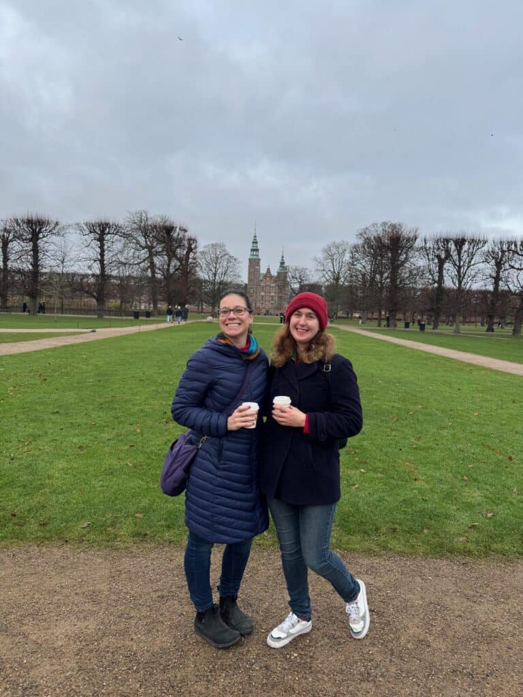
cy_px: 348
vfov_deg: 71.6
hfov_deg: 56.8
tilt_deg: -4.3
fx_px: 483
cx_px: 262
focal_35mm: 24
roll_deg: -2.7
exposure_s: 1/627
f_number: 1.78
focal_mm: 6.76
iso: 80
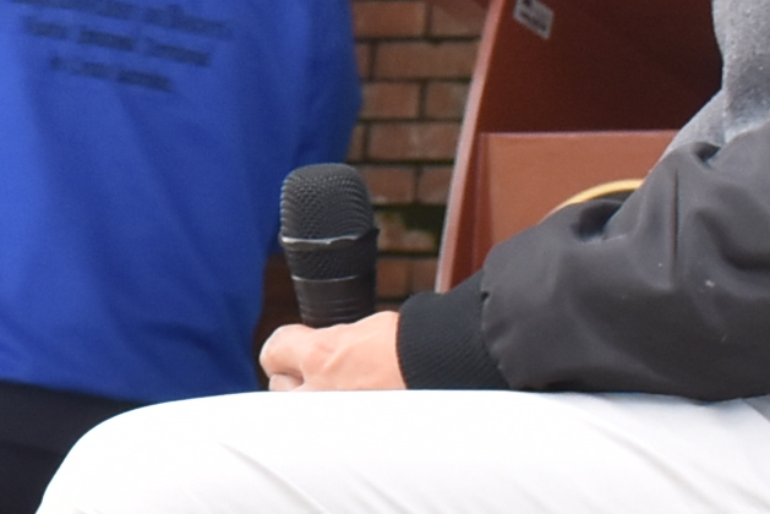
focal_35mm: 343
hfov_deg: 5.9
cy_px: -362
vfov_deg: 4.0
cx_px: -772
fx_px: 7339
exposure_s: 1/80
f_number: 7.1
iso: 320
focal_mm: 32
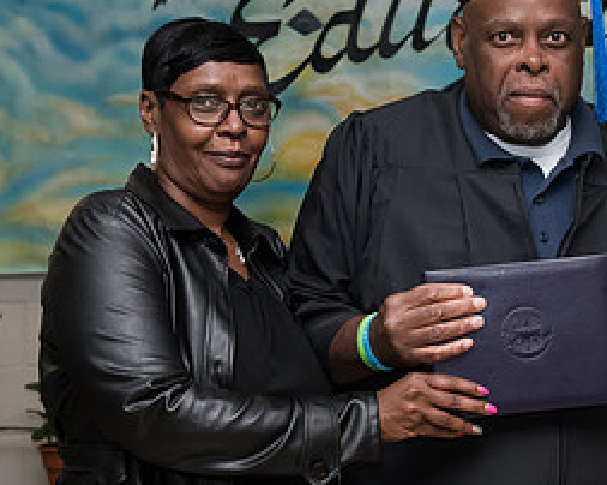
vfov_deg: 13.7
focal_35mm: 112
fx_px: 2011
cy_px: 299
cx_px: 506
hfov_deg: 17.0
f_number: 7.1
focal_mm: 52
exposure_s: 1/160
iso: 1600
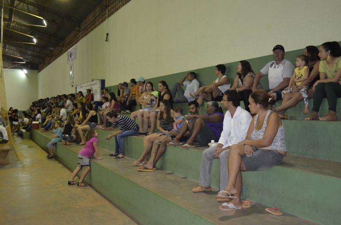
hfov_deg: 57.3
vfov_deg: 39.8
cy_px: 112
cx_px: 170
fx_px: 312
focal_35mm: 33
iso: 3200
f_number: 4
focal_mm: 22
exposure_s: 1/60
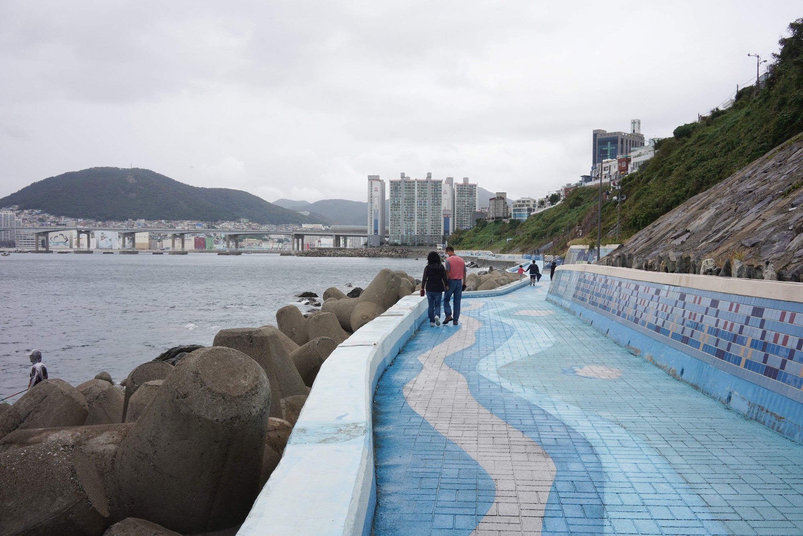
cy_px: 268
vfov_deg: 37.9
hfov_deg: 54.4
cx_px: 402
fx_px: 781
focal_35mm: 35
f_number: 20
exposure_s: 1/100
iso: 400
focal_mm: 35
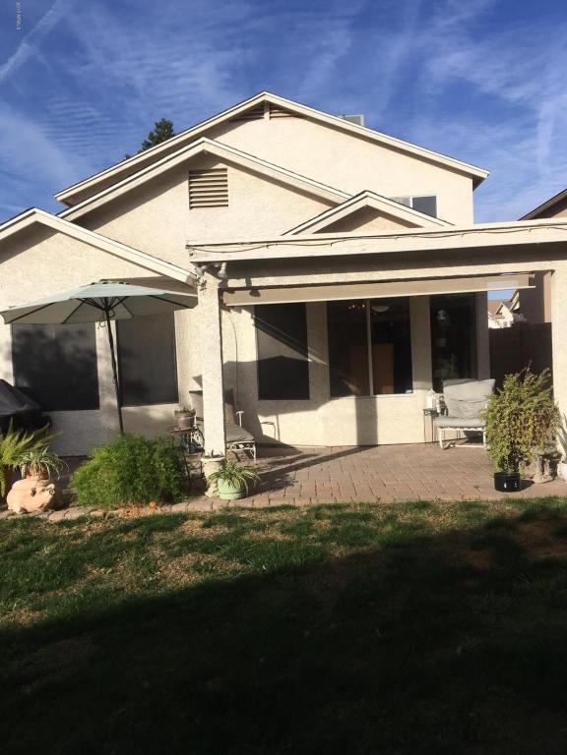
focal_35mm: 29
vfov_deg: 61.7
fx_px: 633
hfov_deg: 48.2
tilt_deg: -2.5
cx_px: 284
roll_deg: +3.2
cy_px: 378
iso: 25
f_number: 2.2
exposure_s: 1/2331
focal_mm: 4.15
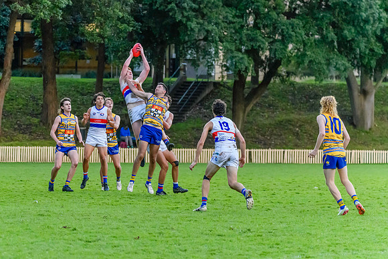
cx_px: 142
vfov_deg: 5.8
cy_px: 110
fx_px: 2569
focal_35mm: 238
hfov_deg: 8.6
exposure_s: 1/1600
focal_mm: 180
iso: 10000
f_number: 5
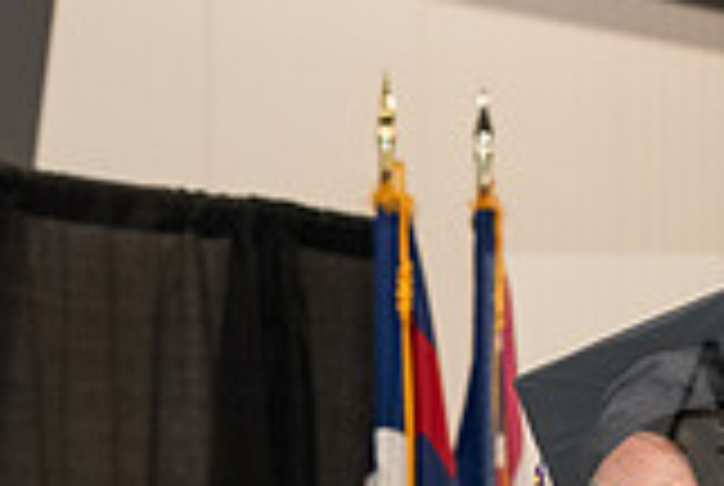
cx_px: 351
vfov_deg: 5.4
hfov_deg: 8.2
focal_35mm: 252
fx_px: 5077
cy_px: 799
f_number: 5.6
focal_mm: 70
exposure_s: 1/200
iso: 2000
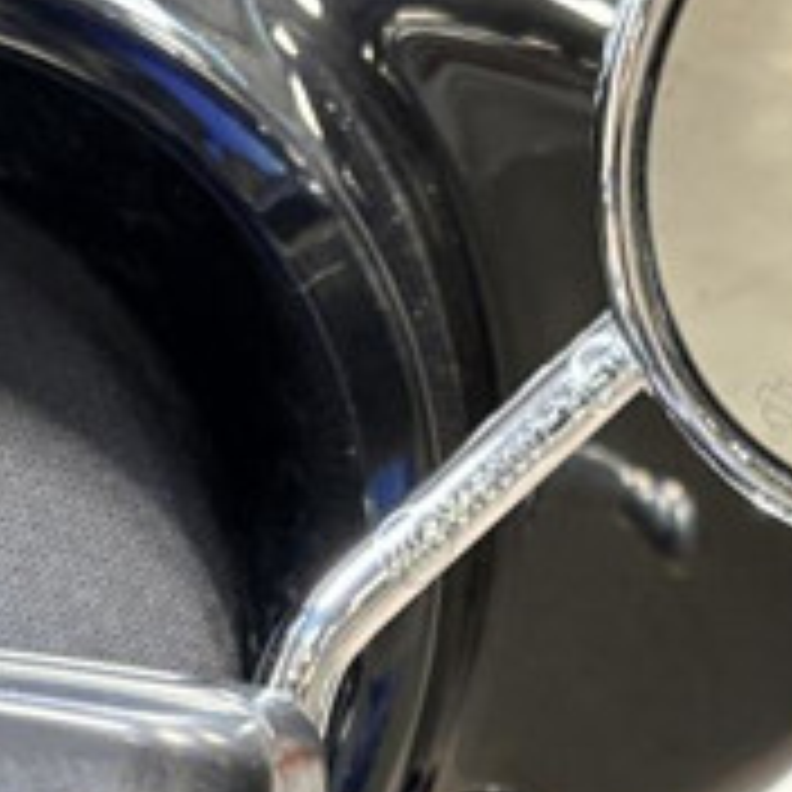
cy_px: 963
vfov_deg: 12.3
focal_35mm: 139
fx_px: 3598
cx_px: 308
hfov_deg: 12.6
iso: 100
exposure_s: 1/120
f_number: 1.6
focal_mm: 5.96
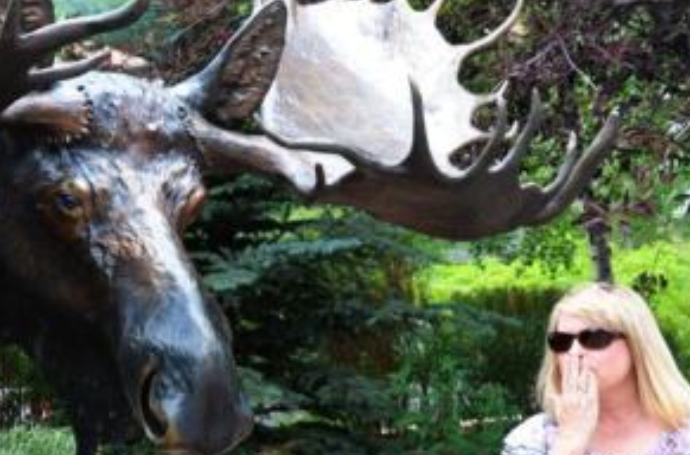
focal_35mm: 89
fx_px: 1702
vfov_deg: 15.2
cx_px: 52
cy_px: 288
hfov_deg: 22.3
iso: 250
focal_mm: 27
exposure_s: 1/125
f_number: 5.6
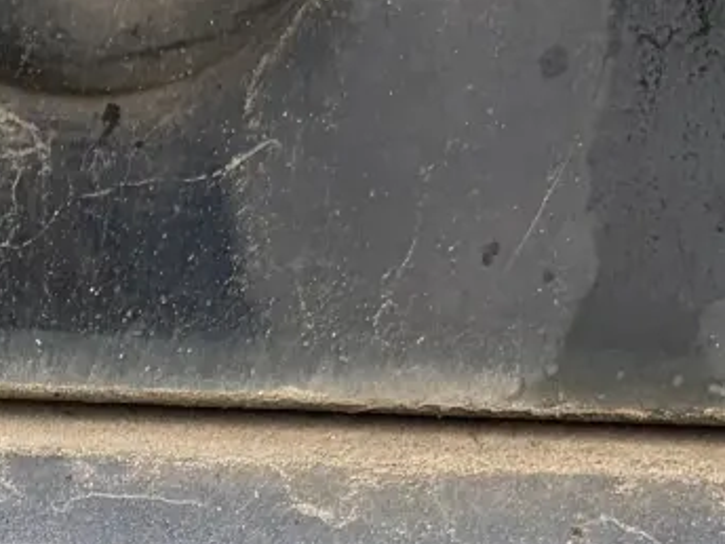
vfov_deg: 9.4
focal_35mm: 145
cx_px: -529
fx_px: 3037
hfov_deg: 12.6
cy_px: 1208
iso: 64
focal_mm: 5.96
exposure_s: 1/166
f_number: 1.6
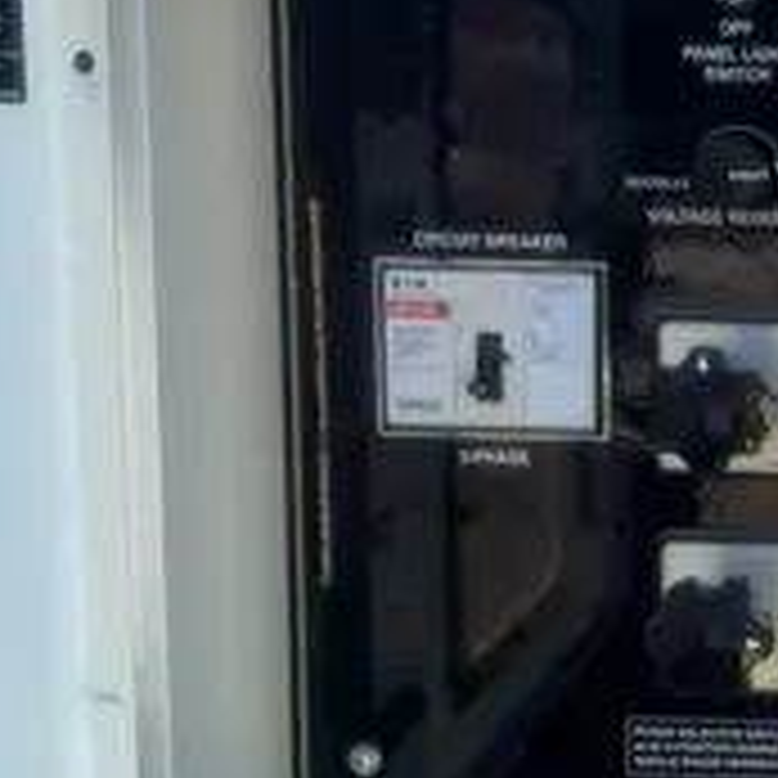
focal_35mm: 90
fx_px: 2288
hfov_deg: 17.7
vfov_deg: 19.3
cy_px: 389
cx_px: 1084
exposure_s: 1/1818
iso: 80
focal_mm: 6.76
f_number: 1.78
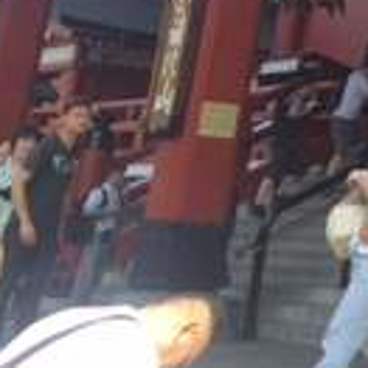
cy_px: -222
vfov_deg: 13.0
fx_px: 1503
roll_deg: -4.0
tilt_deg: +16.6
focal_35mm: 125
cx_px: 820
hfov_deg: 11.9
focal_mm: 4.15
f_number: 2.2
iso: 32
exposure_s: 1/488
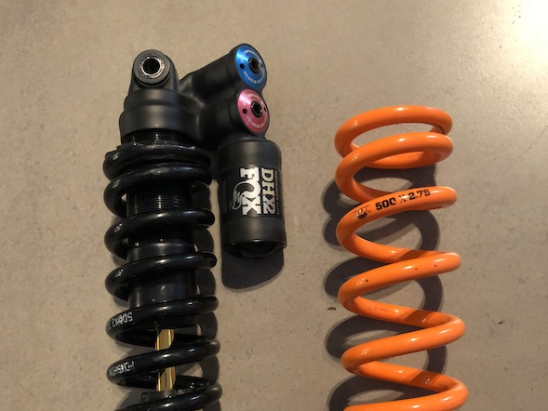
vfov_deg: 37.3
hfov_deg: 49.0
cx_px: 271
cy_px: 279
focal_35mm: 38
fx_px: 602
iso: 320
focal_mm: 4
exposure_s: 1/40
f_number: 1.8
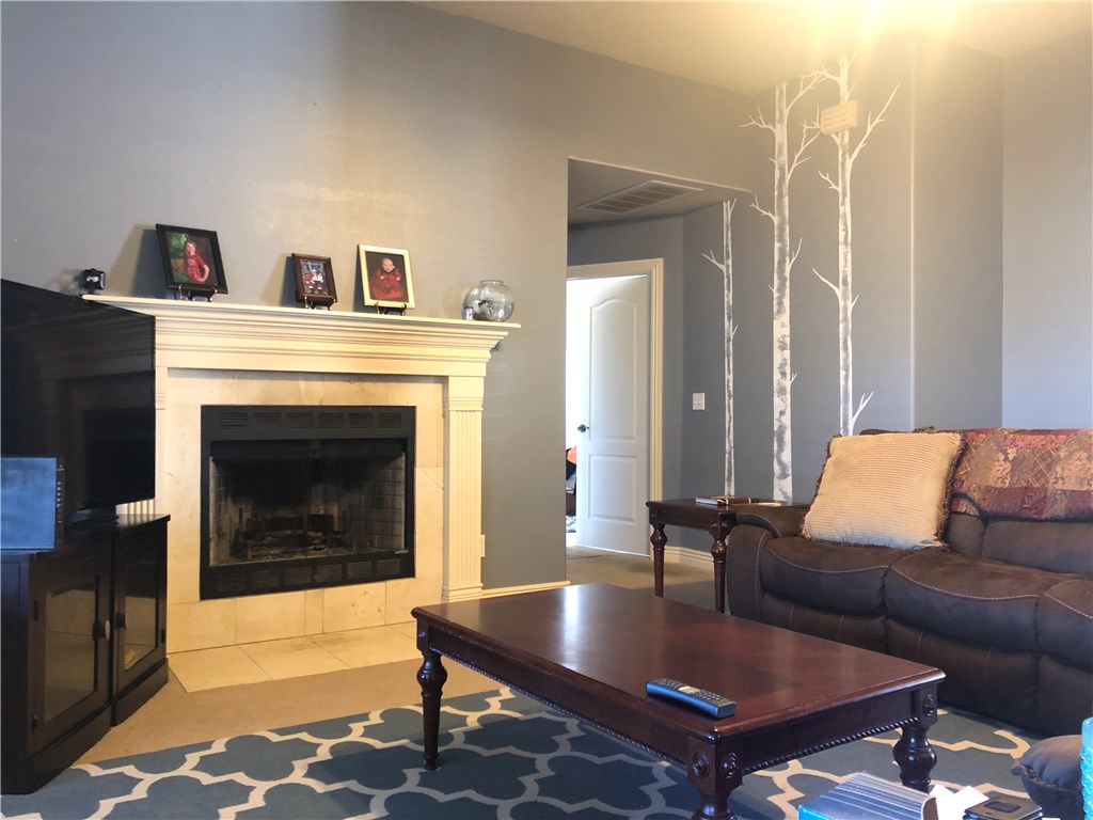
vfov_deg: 49.7
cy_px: 410
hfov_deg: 63.4
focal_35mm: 28
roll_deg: -0.8
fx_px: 884
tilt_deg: +1.4
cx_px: 546
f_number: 1.8
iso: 100
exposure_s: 1/6
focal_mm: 4
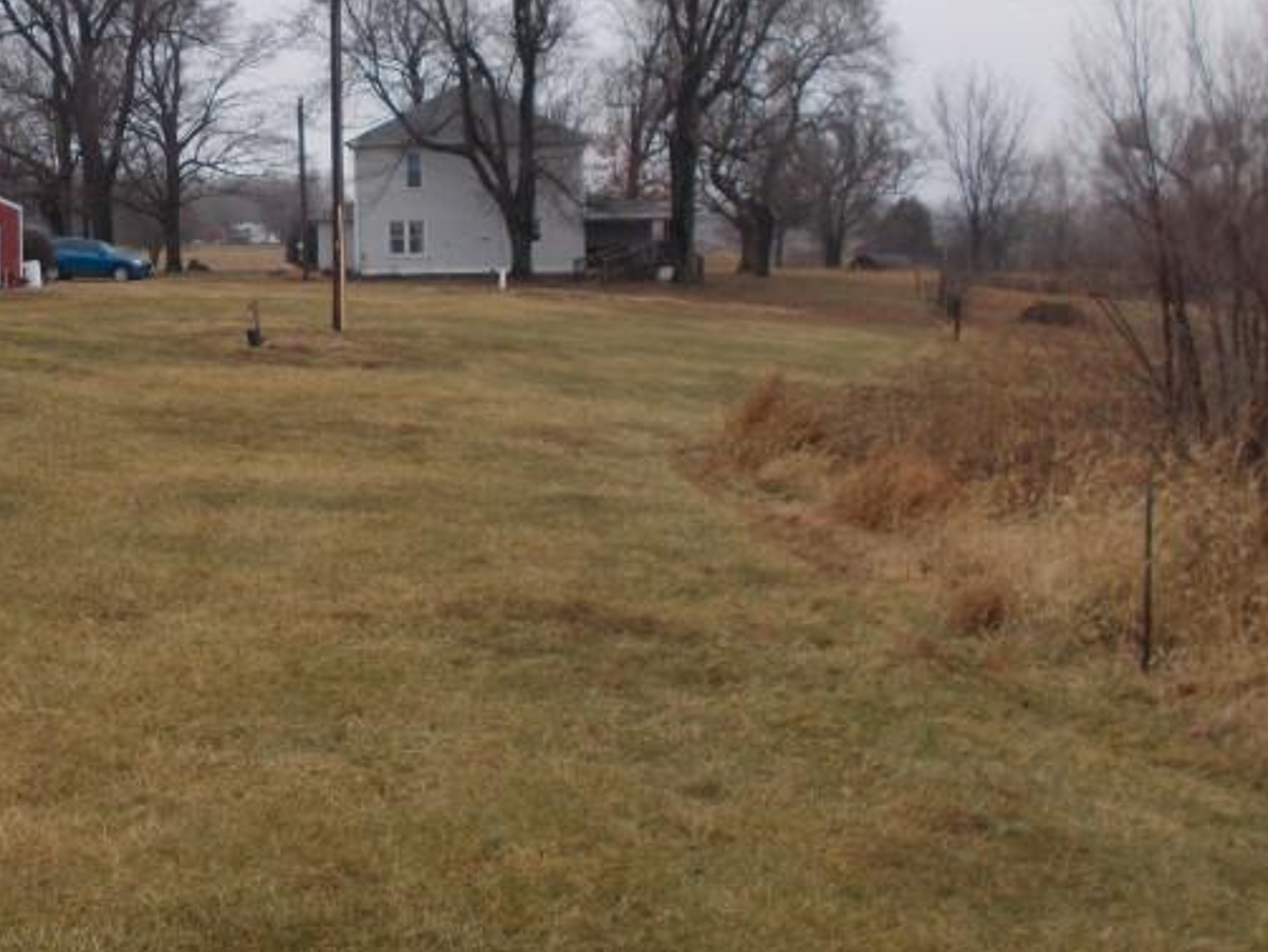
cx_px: 301
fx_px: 1942
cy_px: 240
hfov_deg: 35.3
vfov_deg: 27.2
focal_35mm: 53
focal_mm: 4.6
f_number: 3.2
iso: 80
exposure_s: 1/200
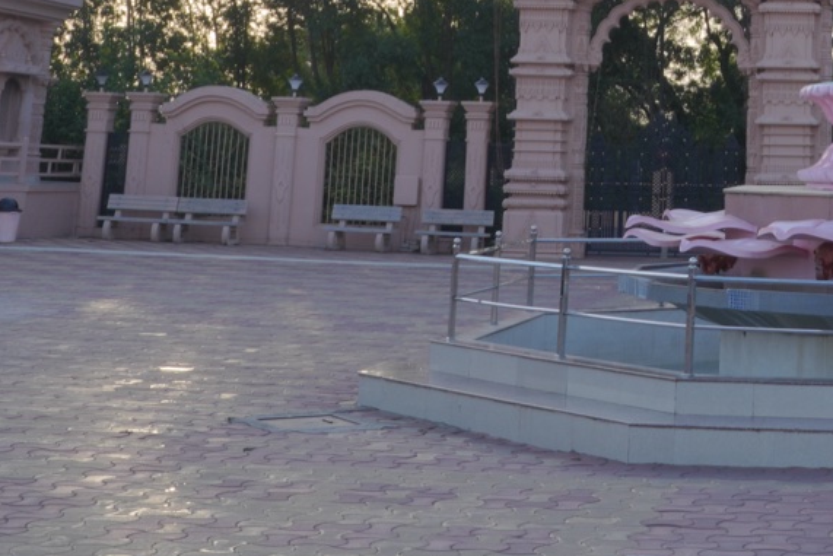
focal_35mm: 84
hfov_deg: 22.6
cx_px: 942
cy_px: -364
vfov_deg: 14.7
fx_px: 1944
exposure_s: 1/10
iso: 100
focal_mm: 24
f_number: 22
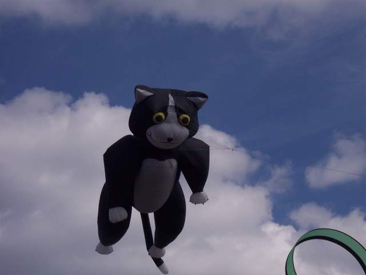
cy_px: 138
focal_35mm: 101
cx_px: 183
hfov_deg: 19.4
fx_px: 1068
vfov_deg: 14.6
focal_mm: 21.3
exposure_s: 1/700
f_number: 8
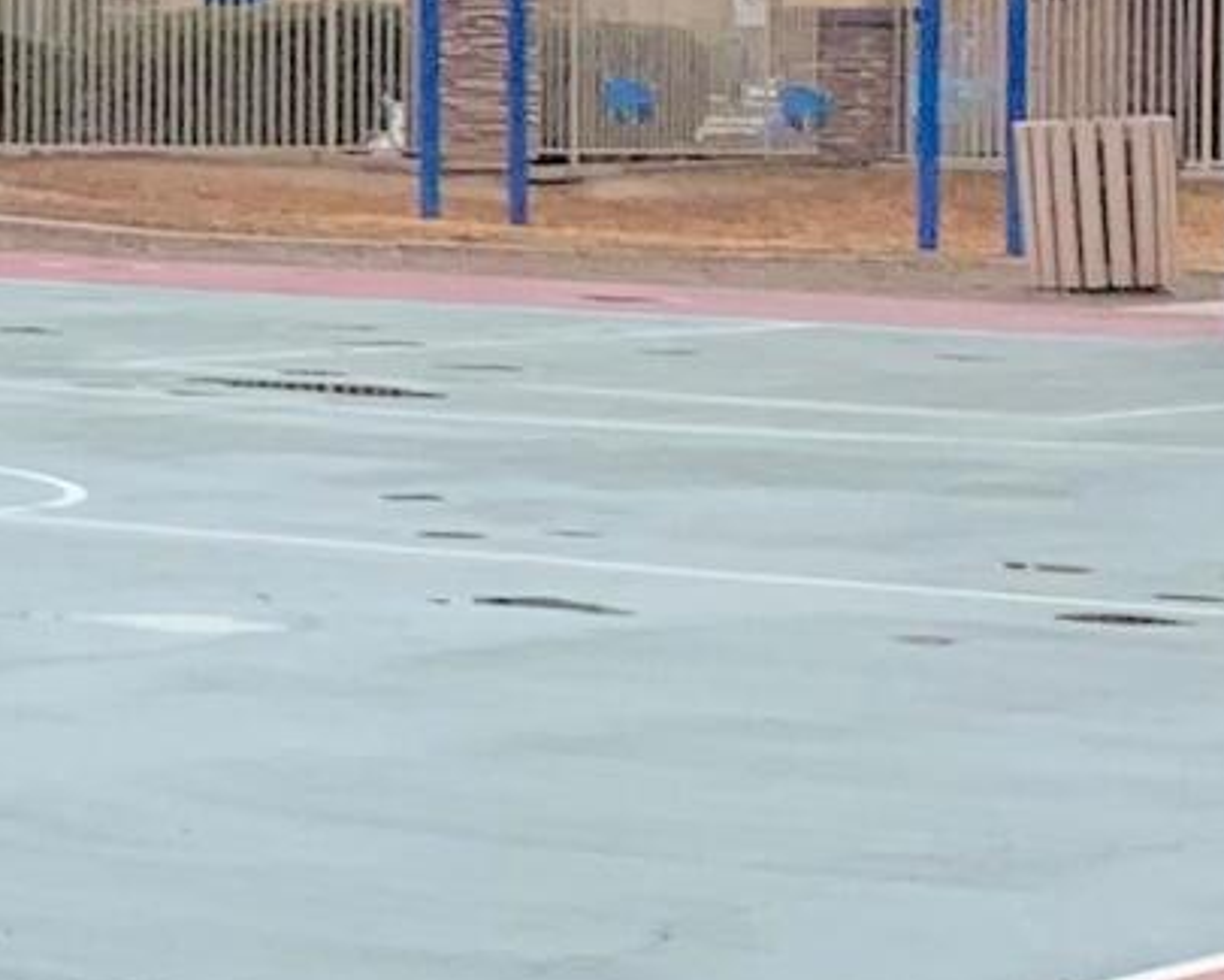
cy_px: -51
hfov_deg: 9.4
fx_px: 6810
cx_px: -1520
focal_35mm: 188
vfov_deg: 8.2
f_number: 1.8
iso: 25
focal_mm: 4.25
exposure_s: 1/1845
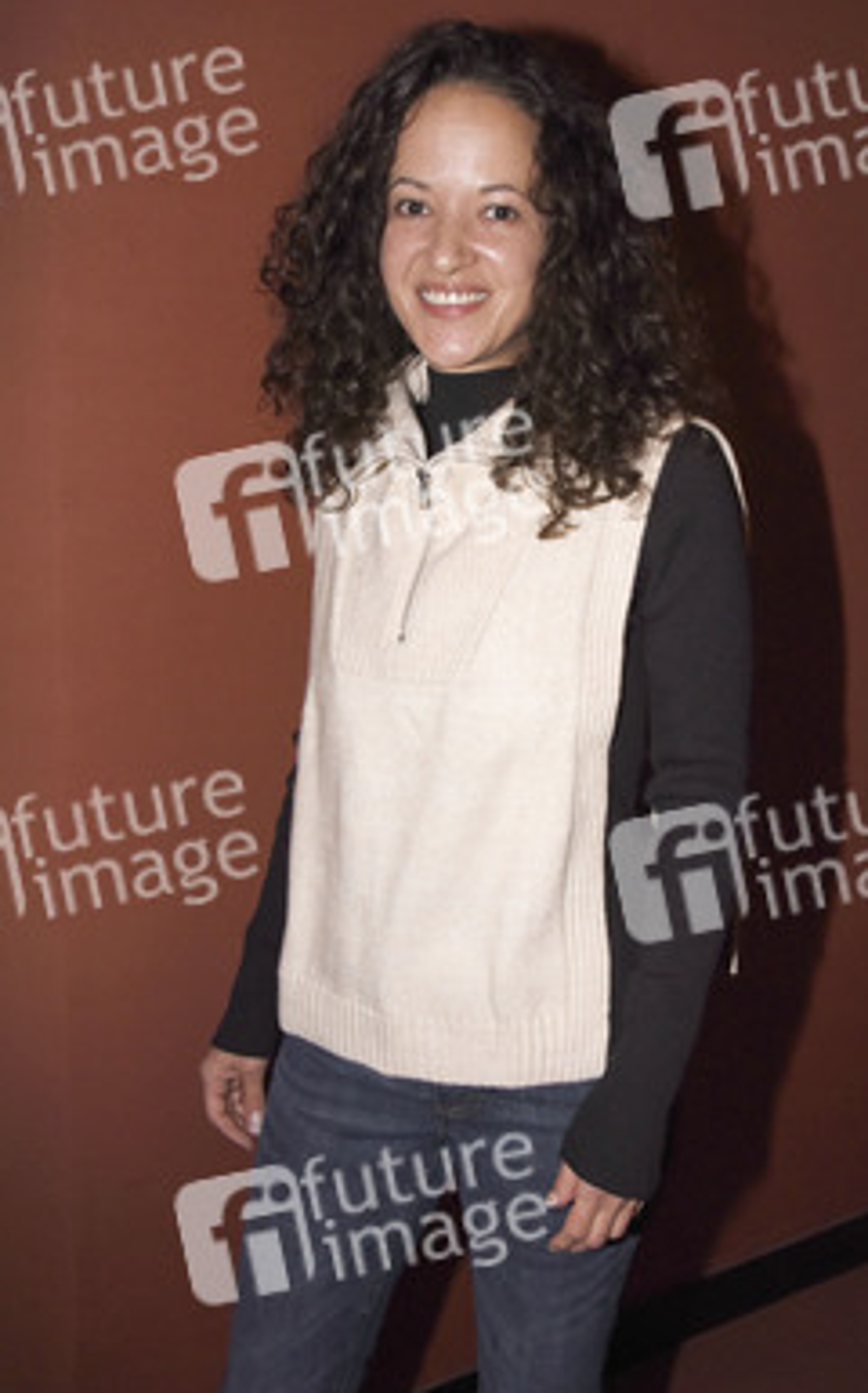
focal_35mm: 36
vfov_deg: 54.0
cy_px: 677
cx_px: 467
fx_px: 1365
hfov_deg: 35.3
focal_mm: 34
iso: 2000
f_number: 6.3
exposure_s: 1/125
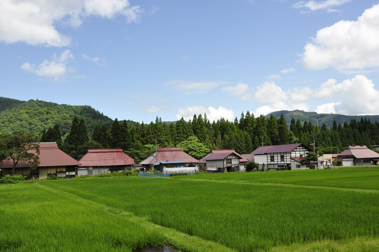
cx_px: 190
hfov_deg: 53.2
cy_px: 126
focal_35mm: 36
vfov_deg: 36.8
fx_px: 379
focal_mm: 24
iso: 500
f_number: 11
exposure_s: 1/500
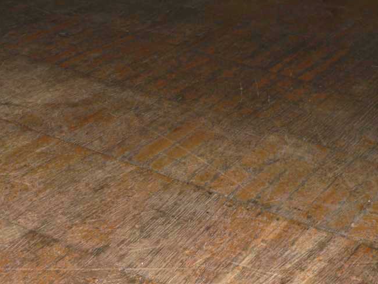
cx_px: 195
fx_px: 863
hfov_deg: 24.7
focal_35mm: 79
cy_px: 201
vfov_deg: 18.6
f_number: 2.8
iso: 100
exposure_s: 1/200
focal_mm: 8.3
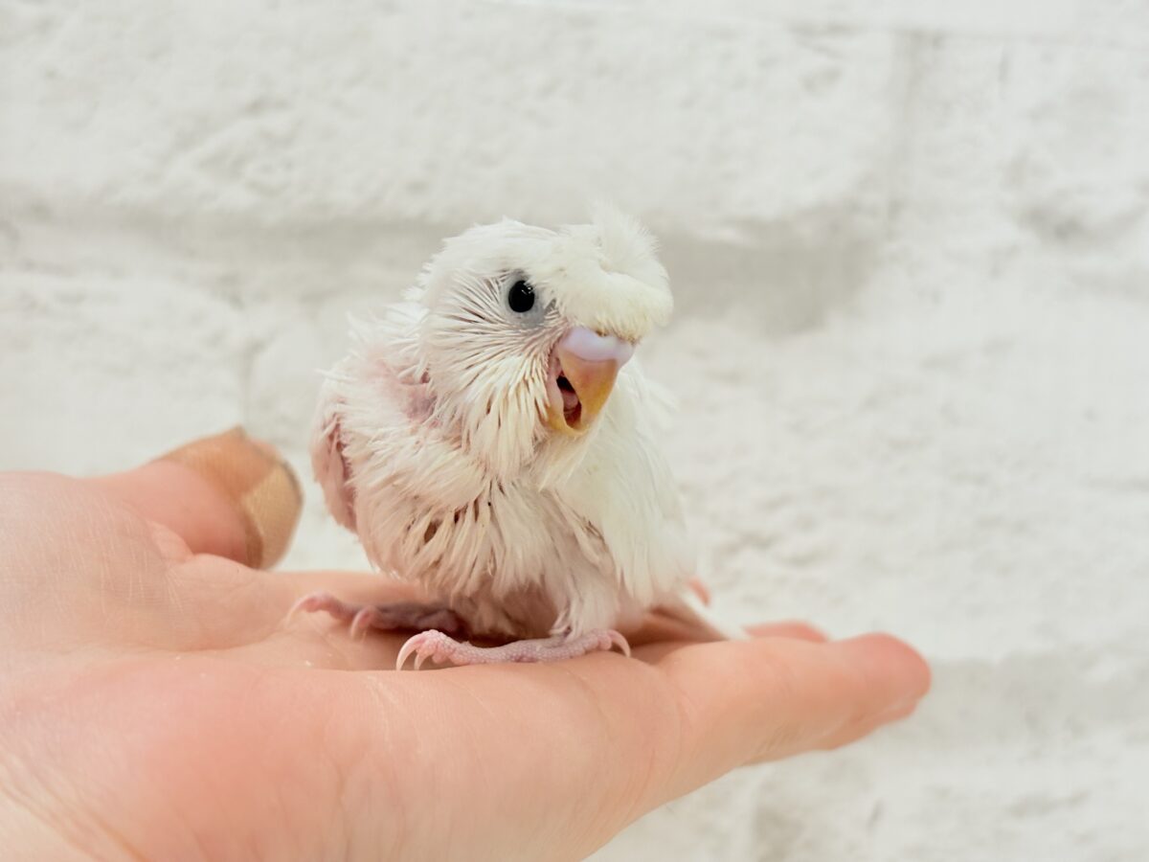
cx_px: 574
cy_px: 431
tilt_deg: +1.5
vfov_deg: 28.0
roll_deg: -2.8
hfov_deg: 36.8
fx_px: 1726
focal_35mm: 52
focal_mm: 5.96
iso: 80
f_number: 1.6
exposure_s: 1/100
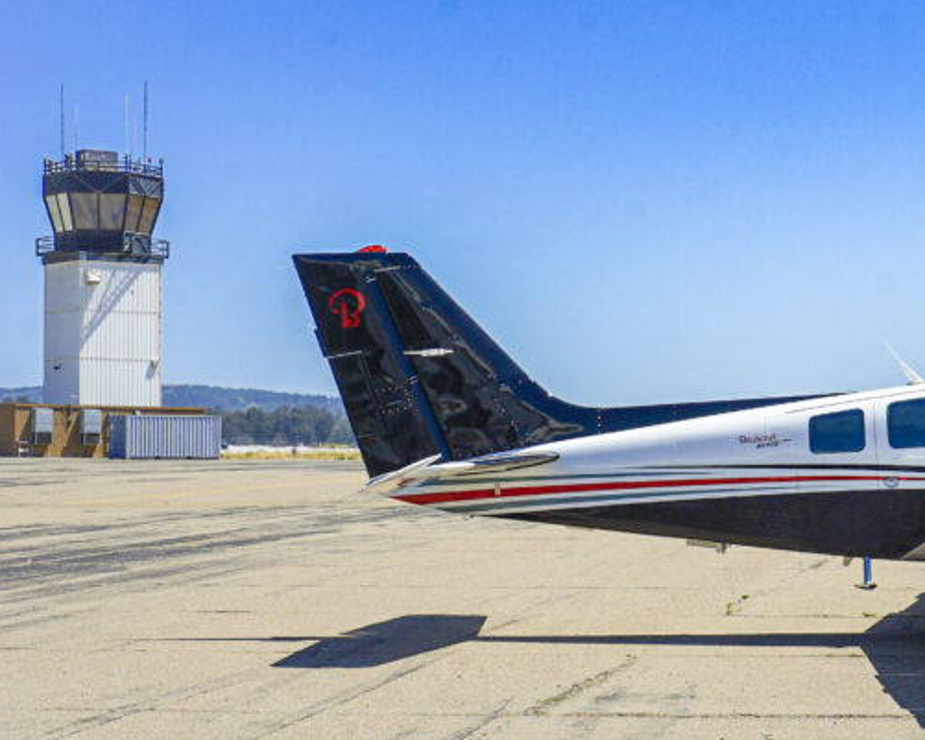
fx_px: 2574
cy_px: 427
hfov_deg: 19.9
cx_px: 847
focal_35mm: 94
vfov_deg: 16.4
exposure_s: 1/250
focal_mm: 33
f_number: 11
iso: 100
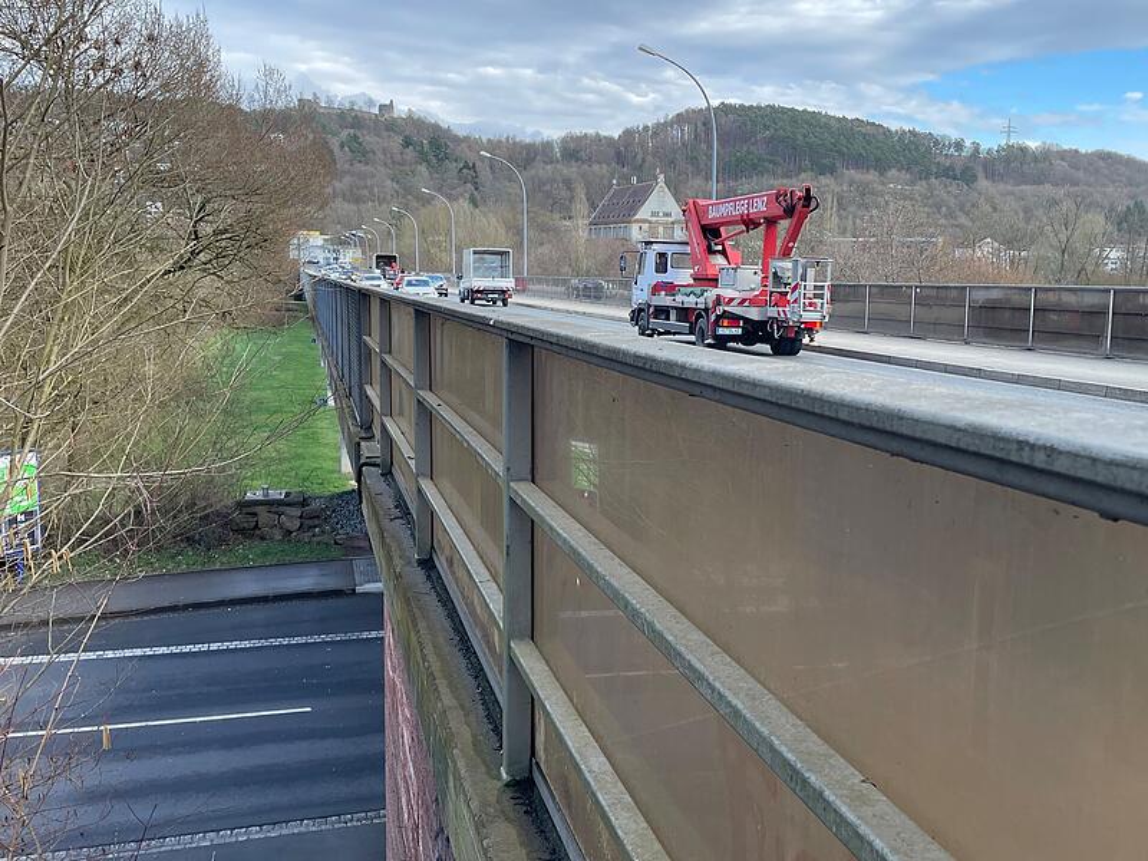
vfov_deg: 53.1
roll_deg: -1.4
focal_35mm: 26
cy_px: 430
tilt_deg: -8.0
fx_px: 862
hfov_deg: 67.3
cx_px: 574
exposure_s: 1/647
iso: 32
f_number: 1.6
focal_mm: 4.2
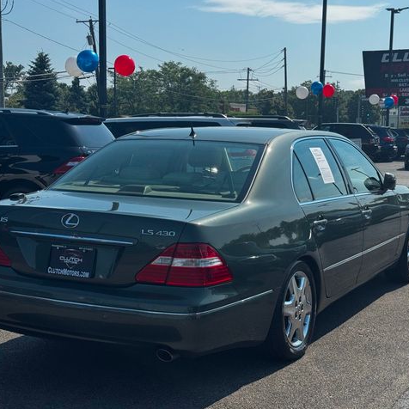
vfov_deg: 30.0
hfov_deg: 30.0
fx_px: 762
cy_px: 204
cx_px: 229
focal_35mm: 57
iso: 64
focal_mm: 6.76
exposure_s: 1/5376
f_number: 1.78
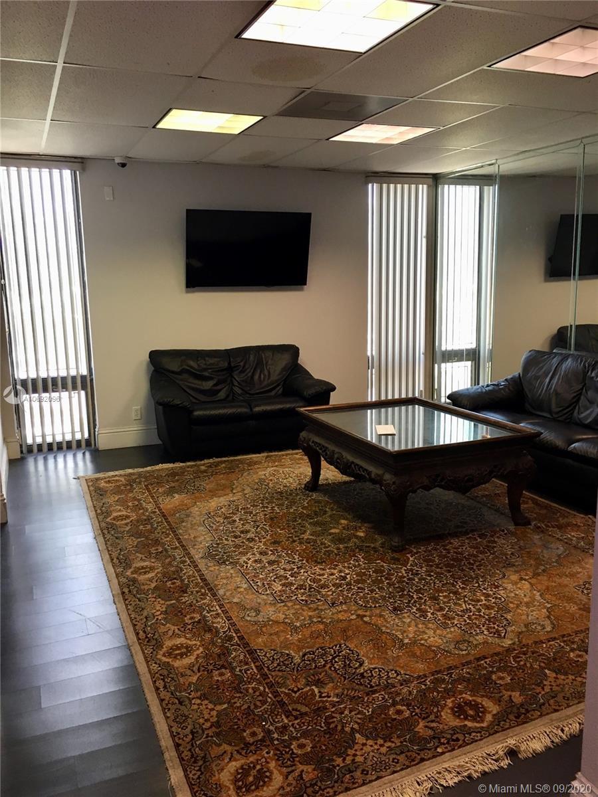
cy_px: 398
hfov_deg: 48.2
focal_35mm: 29
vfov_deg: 61.7
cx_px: 299
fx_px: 668
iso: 80
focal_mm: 4.15
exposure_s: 1/30
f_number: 2.2
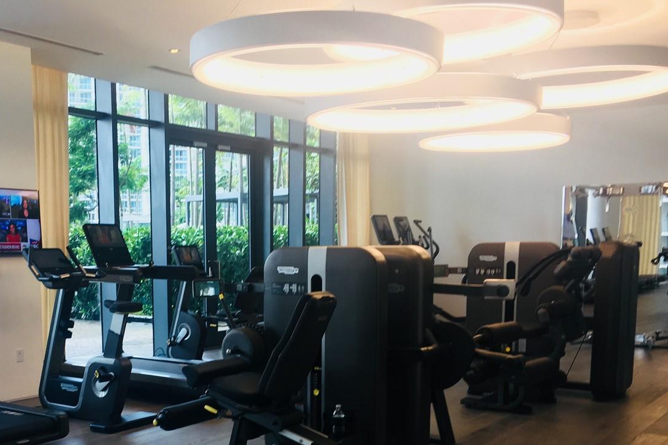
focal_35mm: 44
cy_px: 359
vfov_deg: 29.8
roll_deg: -1.1
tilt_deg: -5.3
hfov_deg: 43.8
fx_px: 816
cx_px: 217
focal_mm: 4.15
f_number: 2.2
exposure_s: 1/60
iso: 32
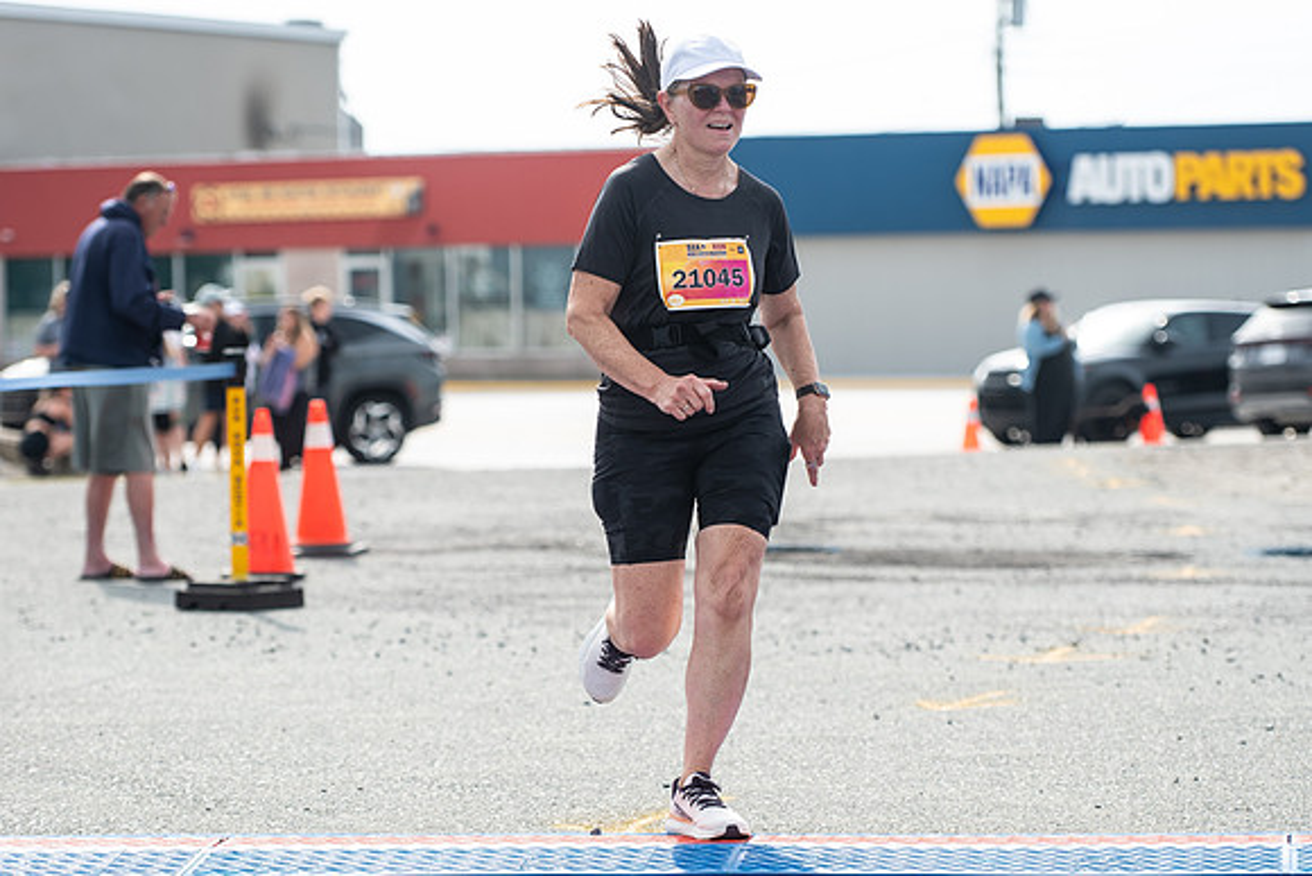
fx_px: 5439
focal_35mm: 149
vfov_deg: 9.2
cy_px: 523
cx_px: 656
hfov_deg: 13.8
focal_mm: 116
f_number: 4.5
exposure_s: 1/1600
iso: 250
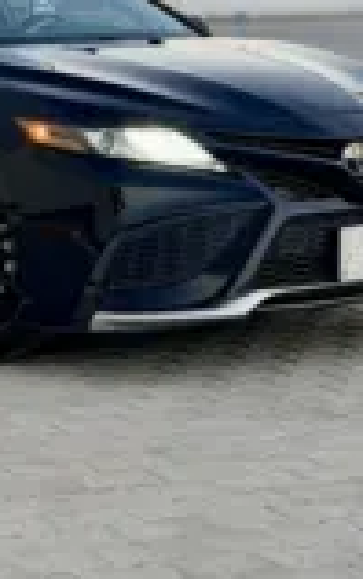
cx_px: -26
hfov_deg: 10.1
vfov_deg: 15.8
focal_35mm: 129
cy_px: -18
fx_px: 2038
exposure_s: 1/107
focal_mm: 6.76
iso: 125
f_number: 1.78
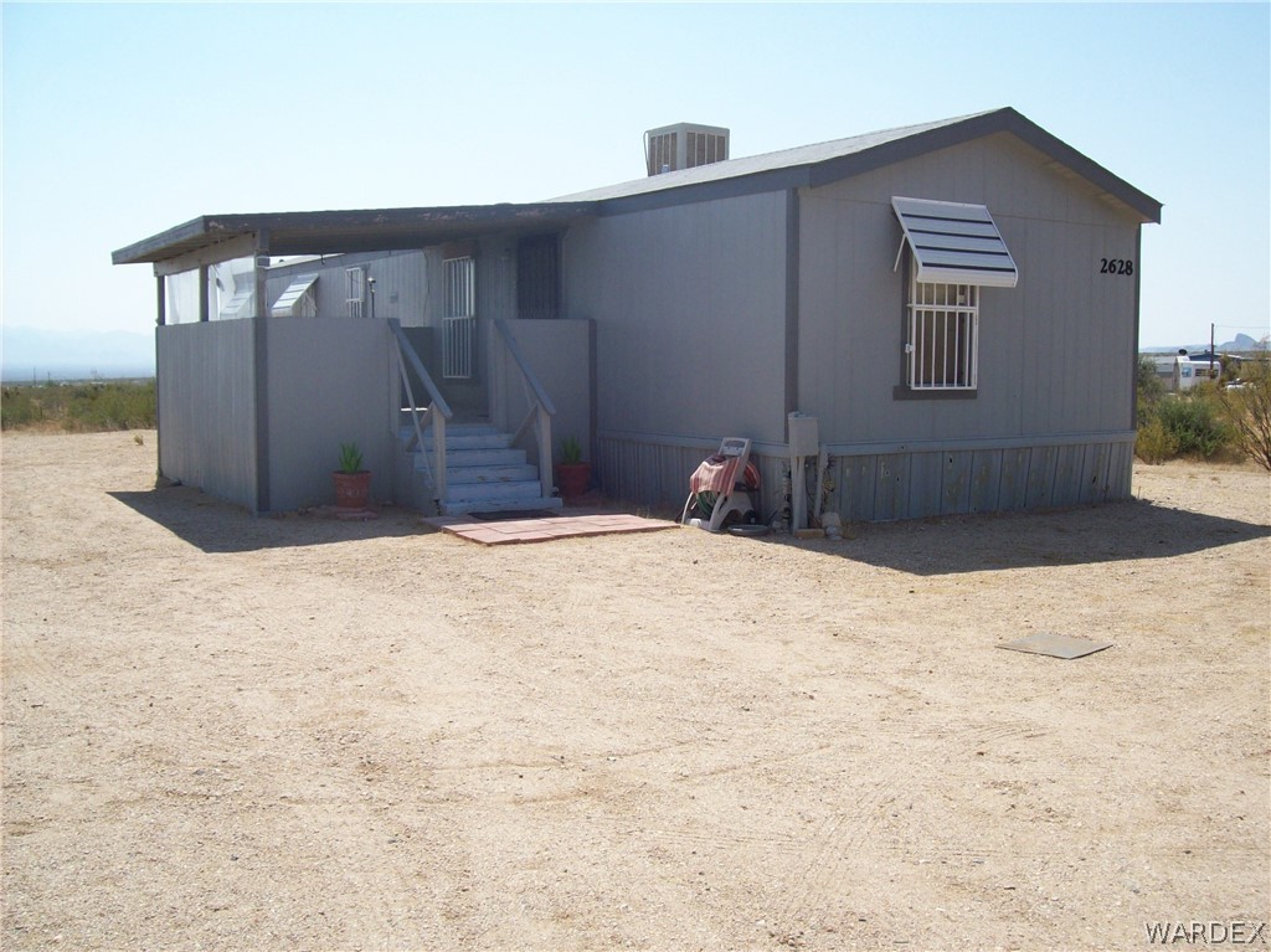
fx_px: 1321
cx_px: 636
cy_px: 476
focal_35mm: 36
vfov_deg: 39.6
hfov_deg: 51.4
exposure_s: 1/611
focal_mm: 6
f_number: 4.8
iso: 80
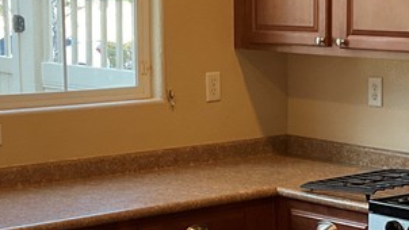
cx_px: 284
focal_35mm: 107
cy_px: 200
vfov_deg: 11.3
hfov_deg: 19.9
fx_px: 1161
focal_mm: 3
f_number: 1.8
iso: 80
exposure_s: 1/60
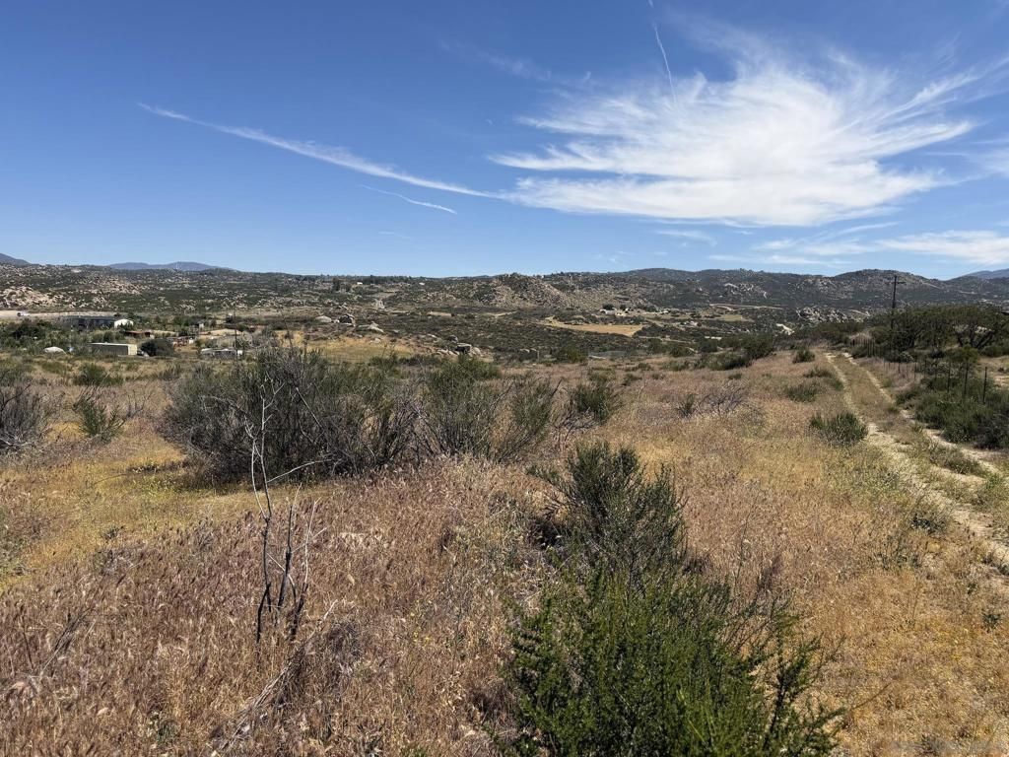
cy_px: 378
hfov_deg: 71.6
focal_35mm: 24
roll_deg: -0.7
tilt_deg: -5.3
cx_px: 504
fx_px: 700
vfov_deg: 56.8
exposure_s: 1/6173
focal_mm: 6.76
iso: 80
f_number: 1.78
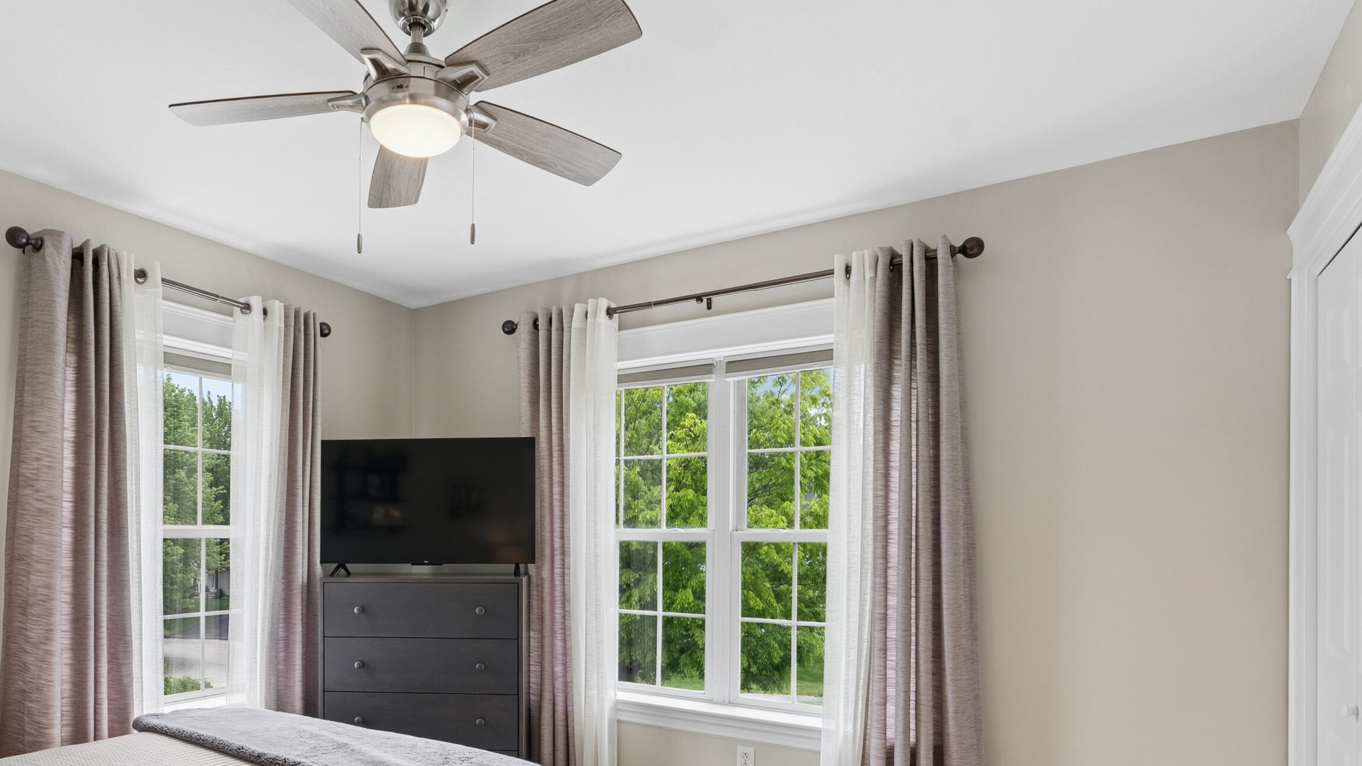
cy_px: 530
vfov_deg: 50.2
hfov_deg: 79.8
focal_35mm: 22
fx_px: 794
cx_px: 516
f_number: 7.1
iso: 320
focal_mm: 16
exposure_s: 1/80
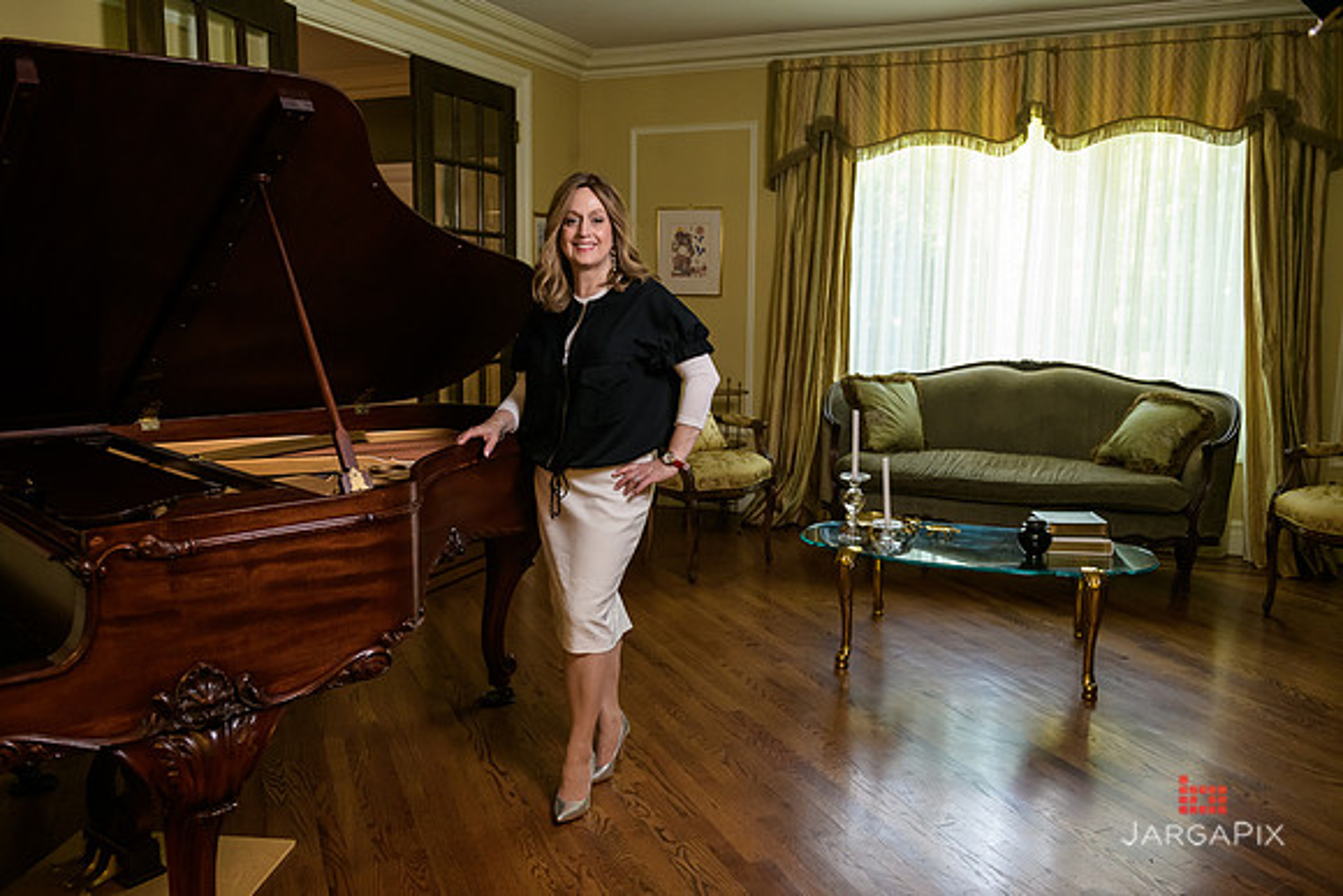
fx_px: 1082
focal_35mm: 29
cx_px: 672
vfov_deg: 45.0
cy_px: 448
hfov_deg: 63.6
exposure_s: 1/125
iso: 1600
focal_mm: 29
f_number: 4
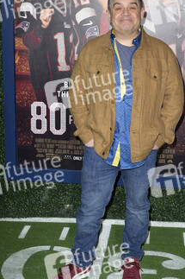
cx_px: 114
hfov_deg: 21.8
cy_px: 134
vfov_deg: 32.4
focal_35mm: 62
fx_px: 478
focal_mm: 50
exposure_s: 1/250
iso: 400
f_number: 6.3
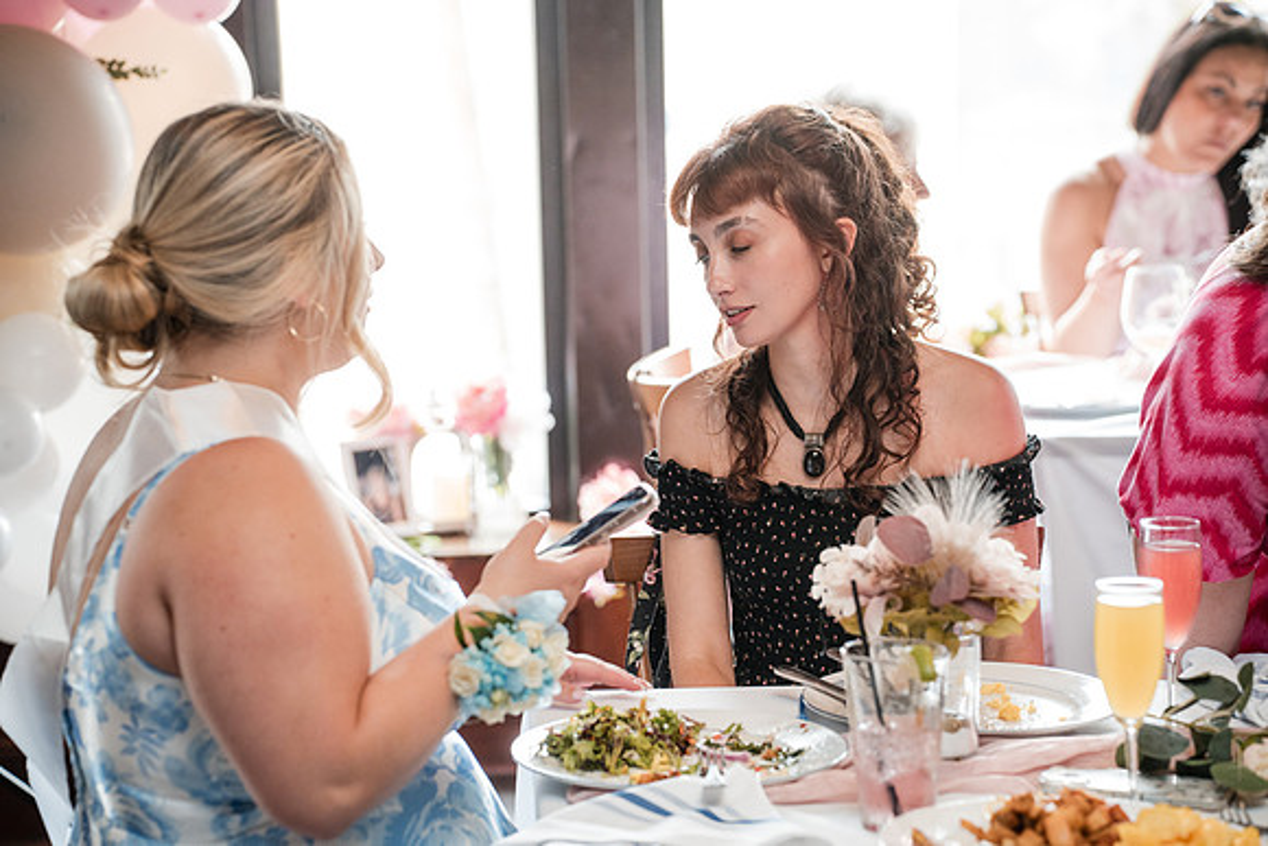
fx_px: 3593
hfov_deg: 20.0
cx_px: 634
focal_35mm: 102
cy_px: 423
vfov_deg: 13.4
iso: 2500
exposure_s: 1/250
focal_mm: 102
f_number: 4
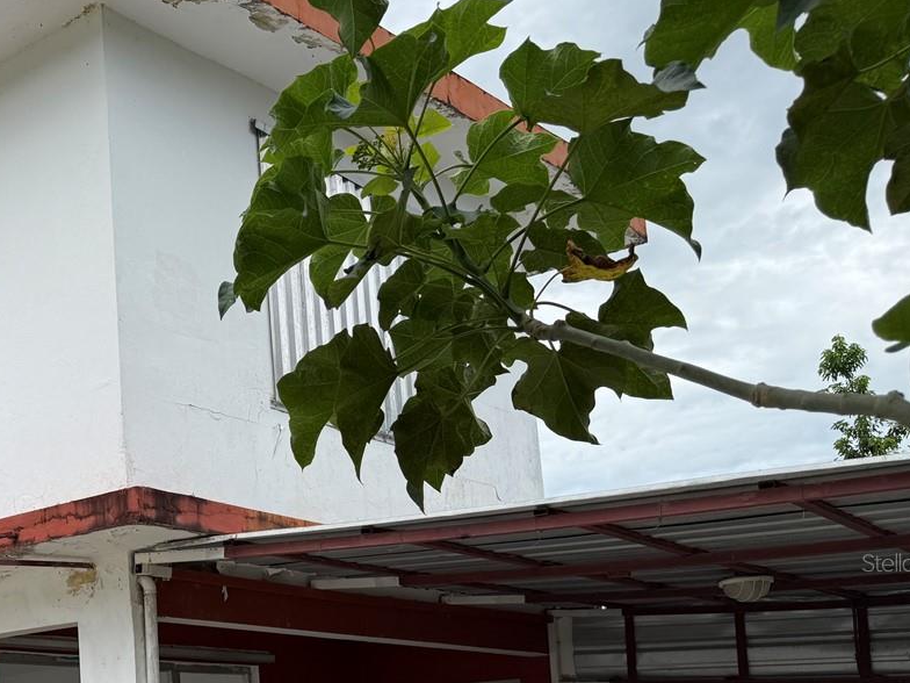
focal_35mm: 49
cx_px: 43
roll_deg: +2.1
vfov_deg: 28.9
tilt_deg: +9.9
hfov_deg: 35.9
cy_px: 562
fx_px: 1288
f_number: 1.78
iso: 80
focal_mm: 6.76
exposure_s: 1/3425
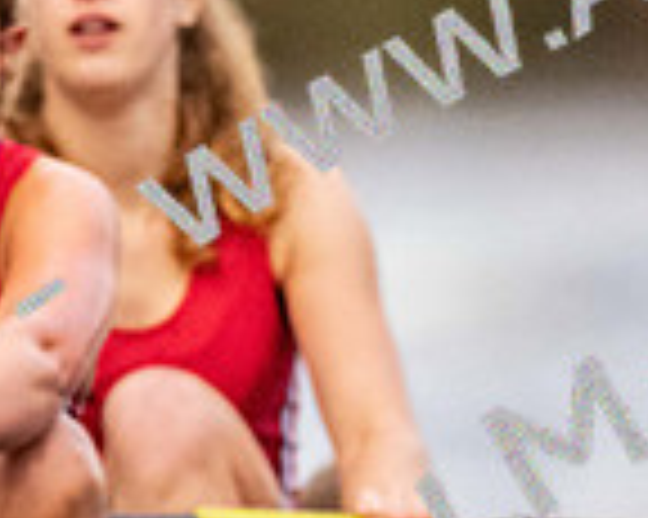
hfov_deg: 0.6
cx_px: -189
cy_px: 322
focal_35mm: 3416
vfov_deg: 0.5
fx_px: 65469
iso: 4000
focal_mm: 600
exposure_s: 1/2500
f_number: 4
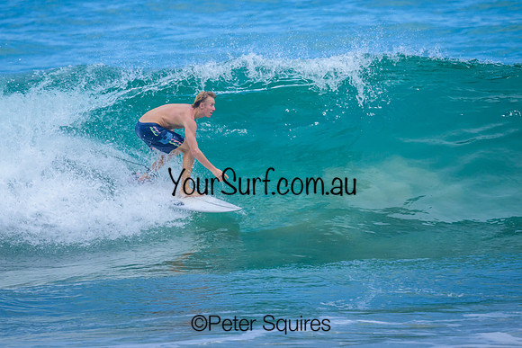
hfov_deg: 1.9
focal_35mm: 1099
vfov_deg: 1.3
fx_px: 15939
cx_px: 234
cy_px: 115
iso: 720
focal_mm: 800
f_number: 6.3
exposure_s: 1/3200
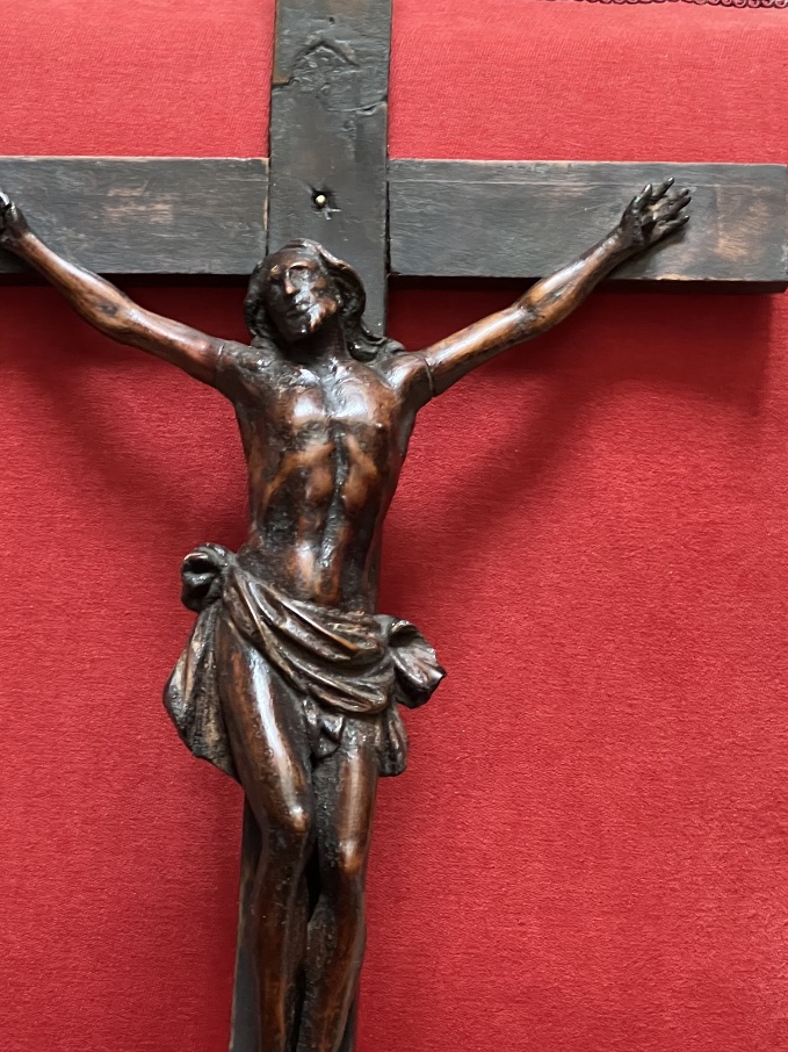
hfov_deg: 14.5
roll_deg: -3.1
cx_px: 301
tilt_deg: -20.9
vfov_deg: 19.3
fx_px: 3097
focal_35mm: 102
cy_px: 567
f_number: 2.8
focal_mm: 9
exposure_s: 1/50
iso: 640
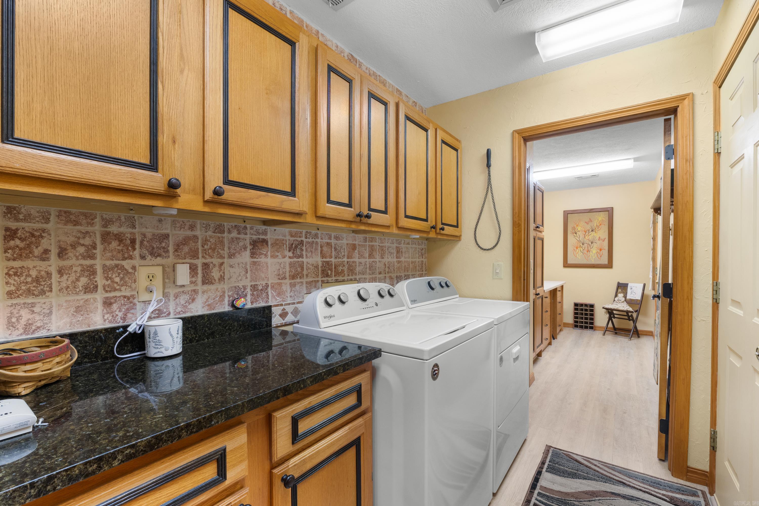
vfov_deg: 74.6
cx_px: 380
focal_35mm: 16
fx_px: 332
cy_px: 253
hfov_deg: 97.6
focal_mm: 10.5
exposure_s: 1/1.25
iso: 500
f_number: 7.1
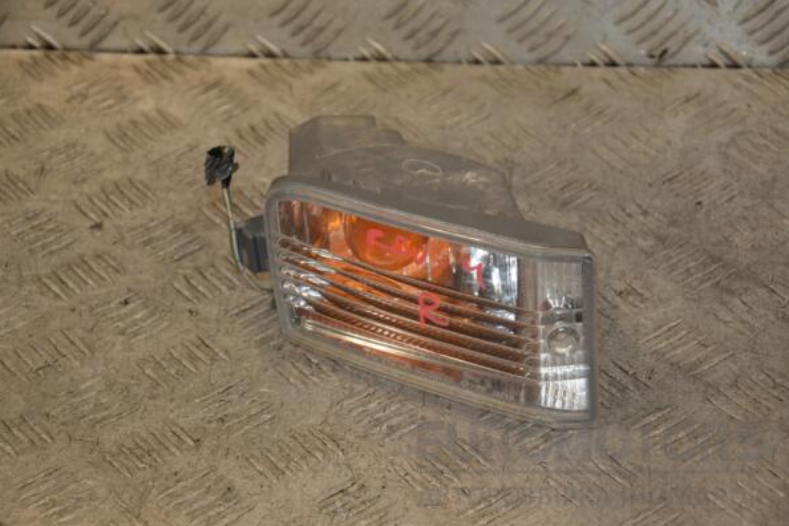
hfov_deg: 19.3
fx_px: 2323
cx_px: 392
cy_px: 264
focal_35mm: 106
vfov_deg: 12.9
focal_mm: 70
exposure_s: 1/160
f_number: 5.3
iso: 800
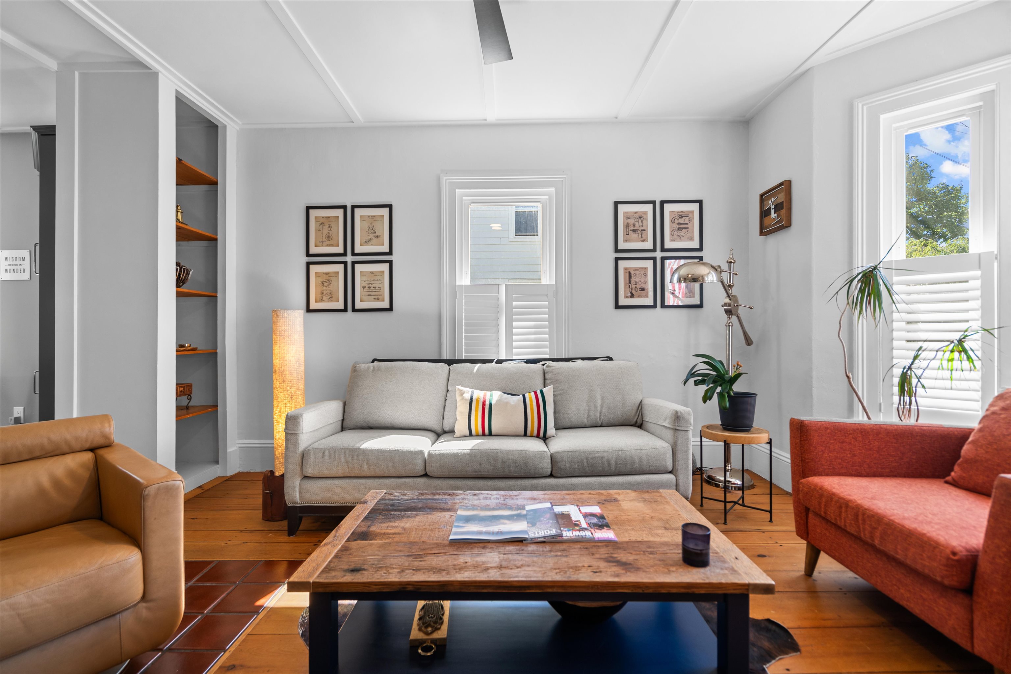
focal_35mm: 16
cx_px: 506
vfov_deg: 73.7
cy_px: 337
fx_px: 449
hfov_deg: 96.7
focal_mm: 16
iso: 100
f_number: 4
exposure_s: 1/15
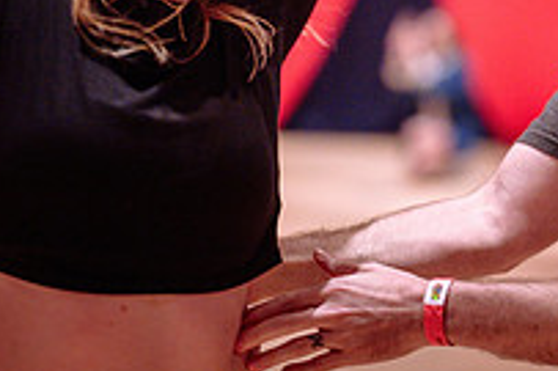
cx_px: 467
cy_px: 109
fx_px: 2215
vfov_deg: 9.6
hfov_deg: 14.3
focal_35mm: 143
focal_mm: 50
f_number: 1.2
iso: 1600
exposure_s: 1/250
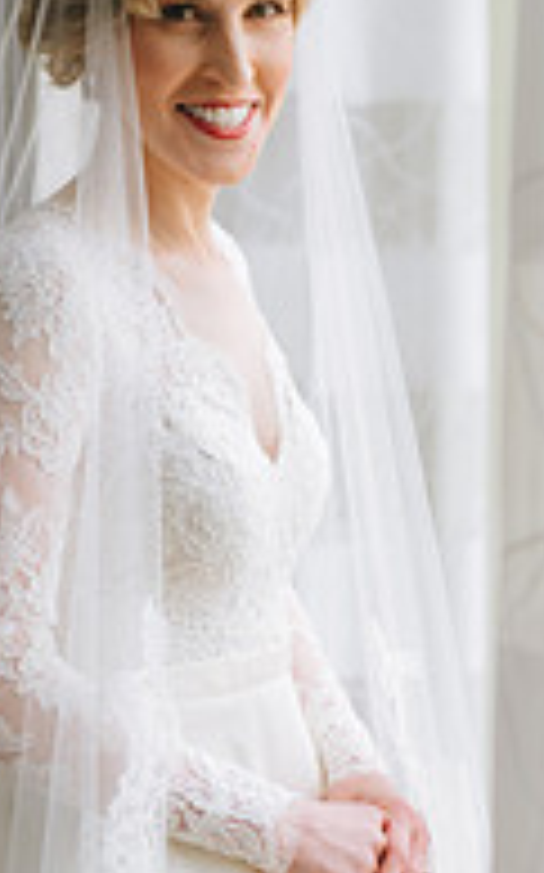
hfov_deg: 10.6
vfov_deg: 17.0
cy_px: 414
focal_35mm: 123
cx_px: 247
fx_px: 2922
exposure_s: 1/250
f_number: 2.8
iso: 200
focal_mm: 52
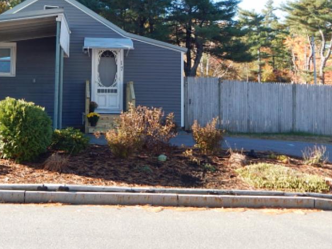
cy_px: 50
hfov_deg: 40.7
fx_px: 441
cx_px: 112
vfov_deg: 30.8
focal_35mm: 46
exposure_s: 1/250
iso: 125
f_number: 3.2
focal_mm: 5.1
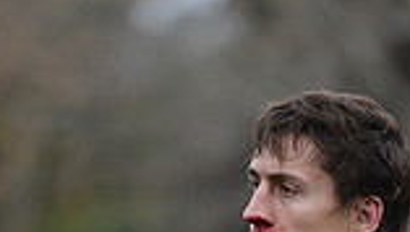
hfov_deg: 2.8
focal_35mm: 772
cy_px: 499
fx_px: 8409
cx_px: 392
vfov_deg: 1.6
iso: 1250
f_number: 2.8
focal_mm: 200
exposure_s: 1/500
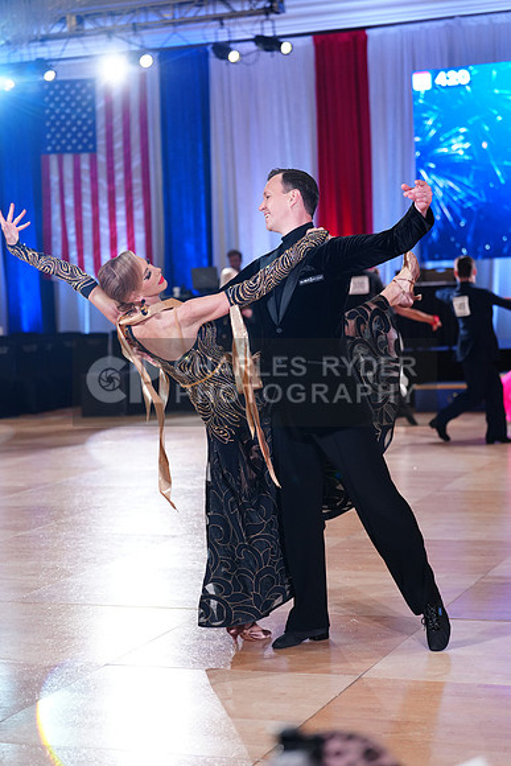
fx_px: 1489
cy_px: 383
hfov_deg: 19.5
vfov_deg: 28.8
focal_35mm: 70
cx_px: 256
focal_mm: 70
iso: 1600
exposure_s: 1/400
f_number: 2.8
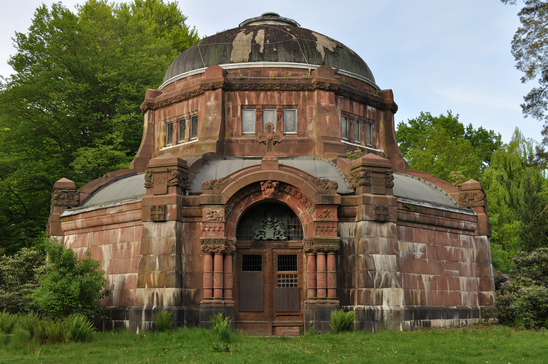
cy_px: 182
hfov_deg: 41.2
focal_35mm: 48
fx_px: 730
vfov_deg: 28.0
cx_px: 274
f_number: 6.3
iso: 200
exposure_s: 1/160
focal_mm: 32
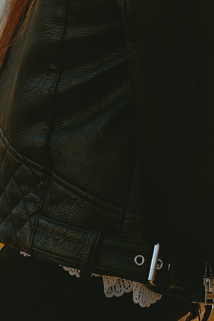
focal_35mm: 229
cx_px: 243
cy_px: -101
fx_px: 2042
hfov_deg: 6.0
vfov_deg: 8.8
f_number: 4
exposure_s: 1/400
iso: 200
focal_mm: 55
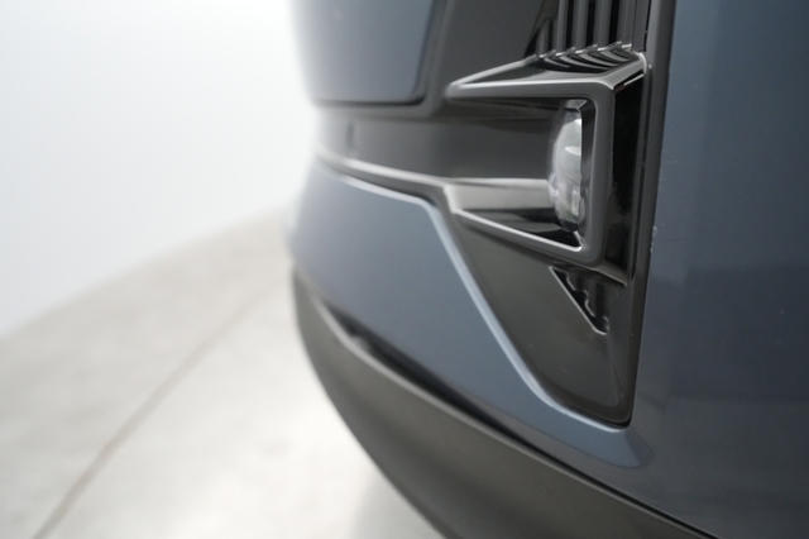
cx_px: 404
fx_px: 629
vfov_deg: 46.4
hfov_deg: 65.5
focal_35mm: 28
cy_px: 270
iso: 8000
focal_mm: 28
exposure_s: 1/100
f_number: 4.5
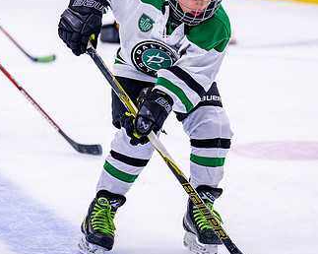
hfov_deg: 13.4
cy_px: 94
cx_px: 106
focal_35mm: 144
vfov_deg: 10.7
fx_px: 1354
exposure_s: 1/1250
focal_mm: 70
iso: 2500
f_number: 2.8
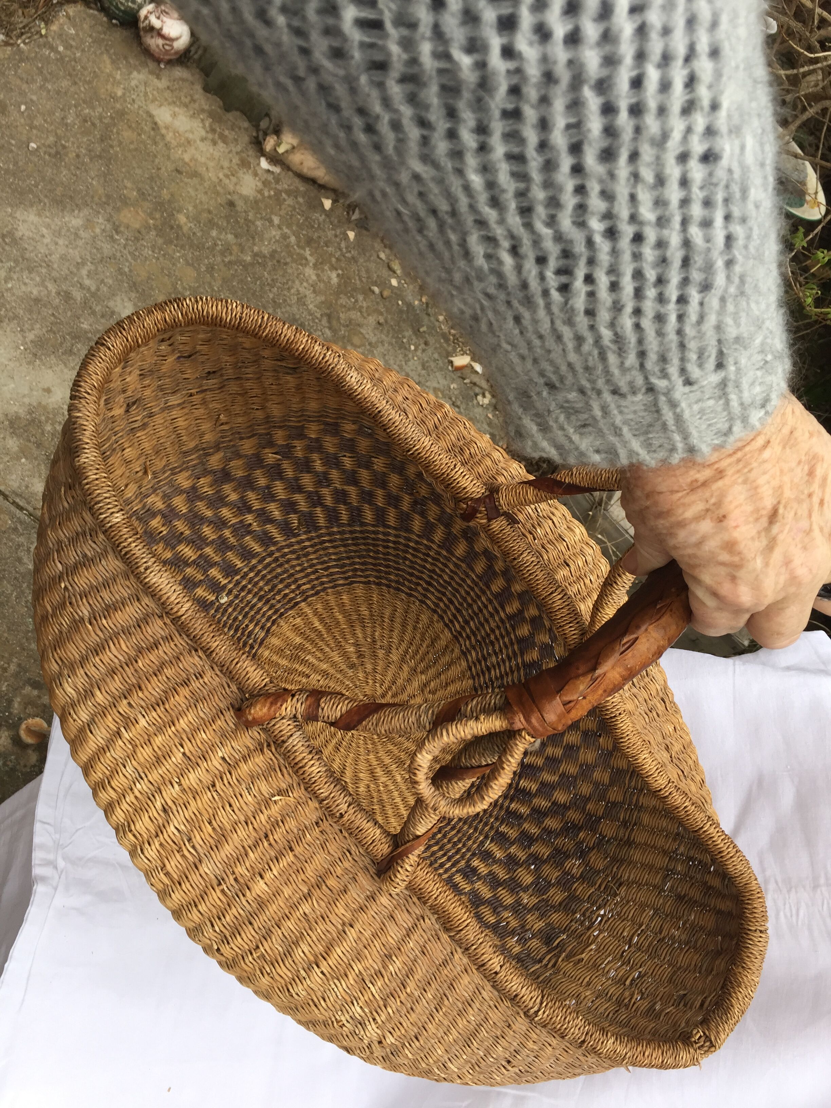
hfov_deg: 48.2
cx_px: 416
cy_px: 554
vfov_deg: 61.7
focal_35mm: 29
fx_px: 928
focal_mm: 4.15
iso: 32
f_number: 2.2
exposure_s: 1/115
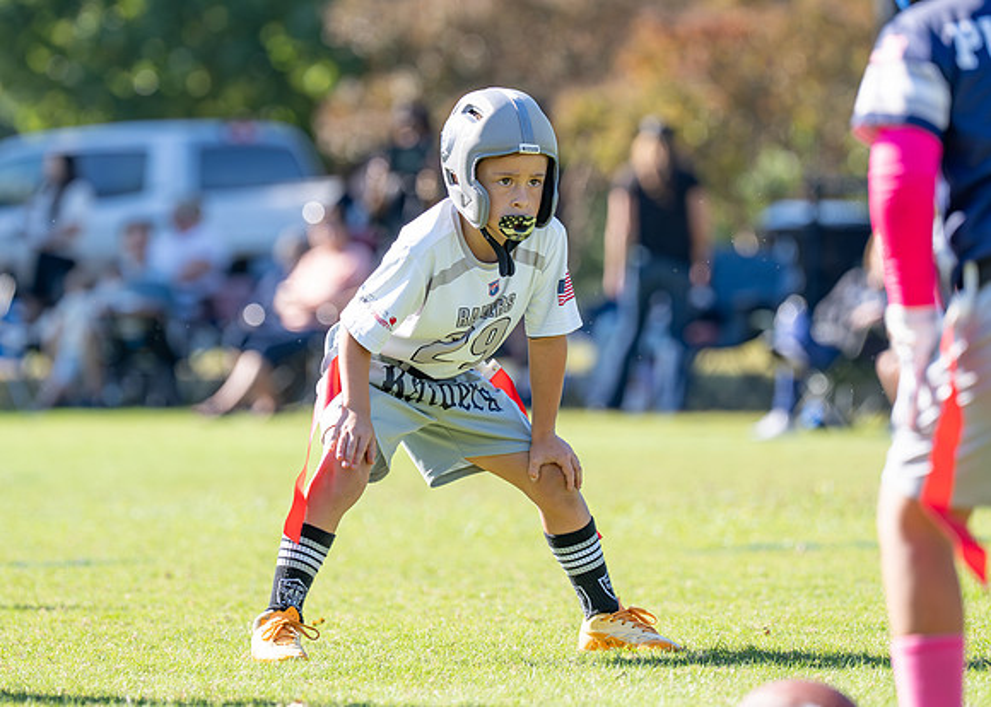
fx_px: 8075
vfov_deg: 5.0
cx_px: 474
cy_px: 309
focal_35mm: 287
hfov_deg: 7.0
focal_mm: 160
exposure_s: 1/2000
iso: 250
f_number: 2.8
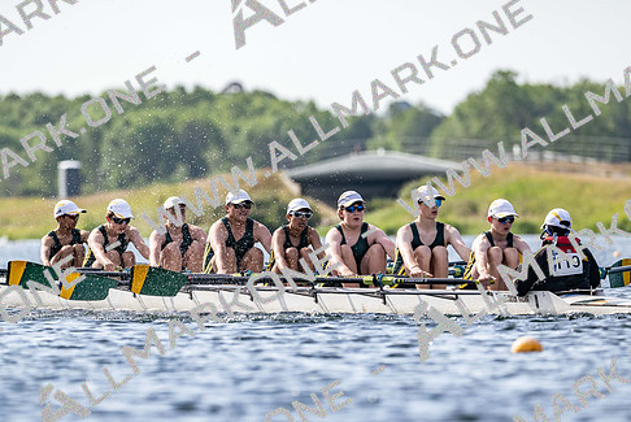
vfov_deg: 2.9
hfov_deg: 4.3
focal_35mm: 477
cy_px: 240
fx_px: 8368
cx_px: 303
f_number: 5.6
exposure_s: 1/2500
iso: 320
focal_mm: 400
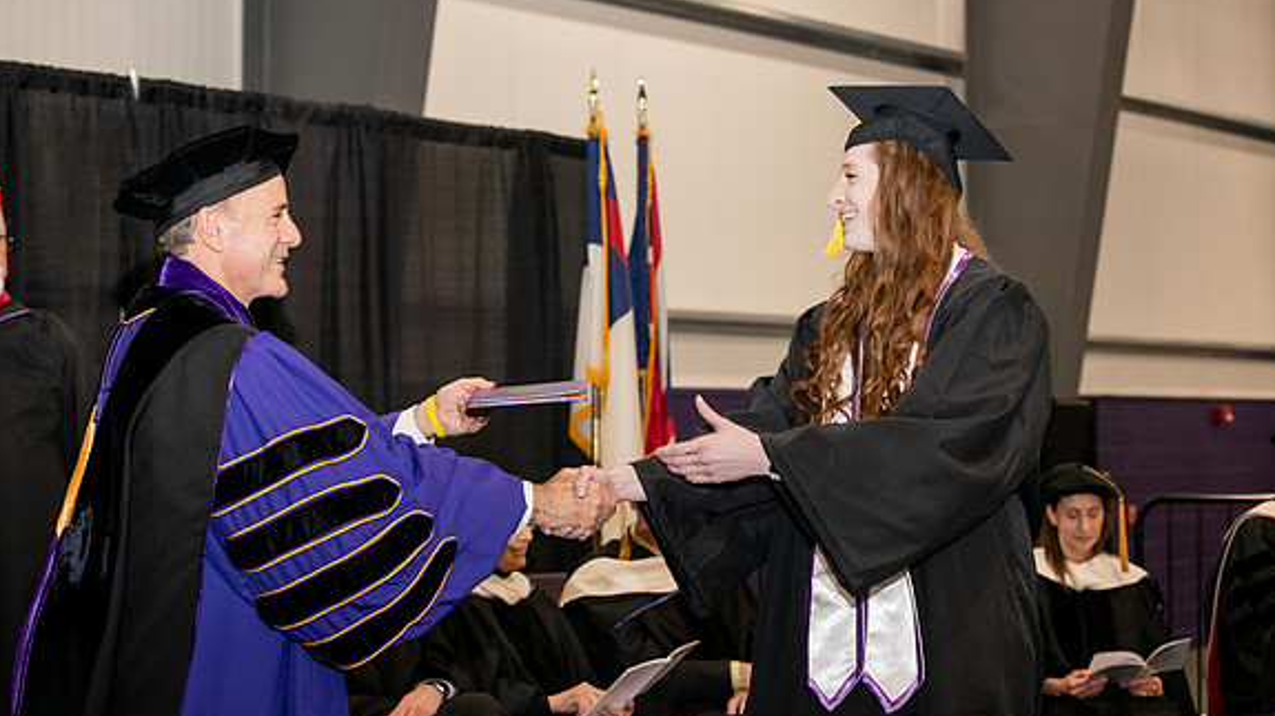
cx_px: 636
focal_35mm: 74
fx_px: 2501
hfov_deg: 28.6
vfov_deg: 16.3
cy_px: 345
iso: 2000
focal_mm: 70
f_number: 5
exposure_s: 1/200
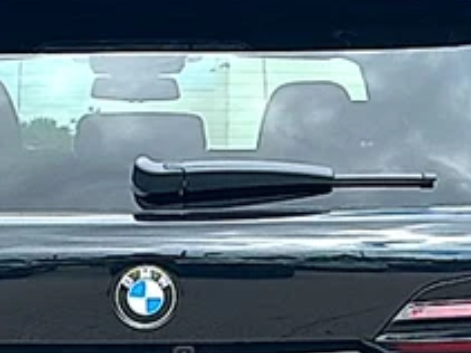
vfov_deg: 11.8
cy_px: 439
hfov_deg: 16.0
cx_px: 147
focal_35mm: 123
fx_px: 1673
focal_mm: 6.86
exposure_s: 1/2119
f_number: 1.78
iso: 80
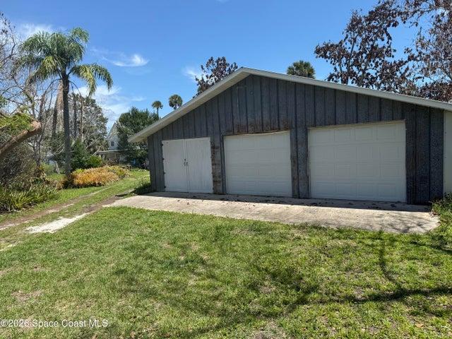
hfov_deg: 71.6
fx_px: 313
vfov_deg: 56.8
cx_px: 226
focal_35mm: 24
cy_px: 170
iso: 80
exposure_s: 1/3584
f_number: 1.78
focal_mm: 6.76
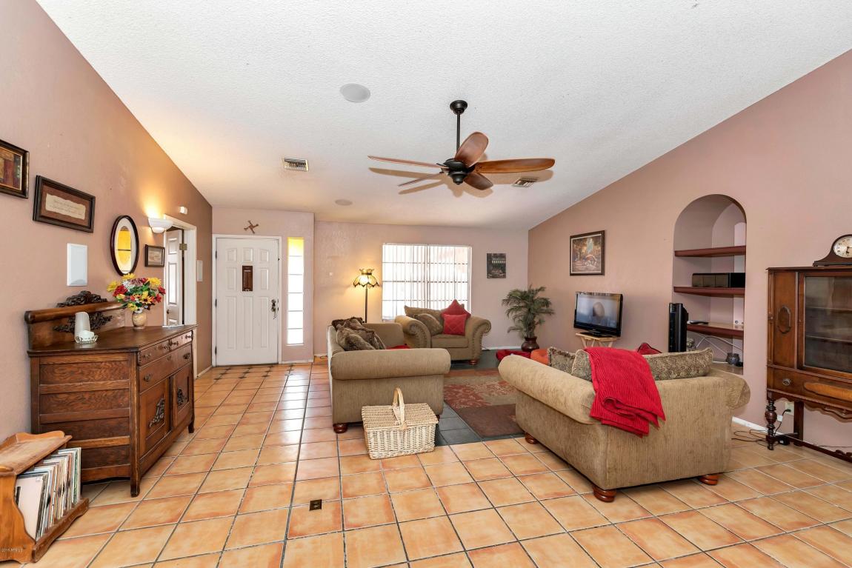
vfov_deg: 77.3
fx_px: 355
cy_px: 284
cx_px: 426
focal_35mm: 15
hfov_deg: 100.4
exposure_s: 1/80
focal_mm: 15
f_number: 3.2
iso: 640
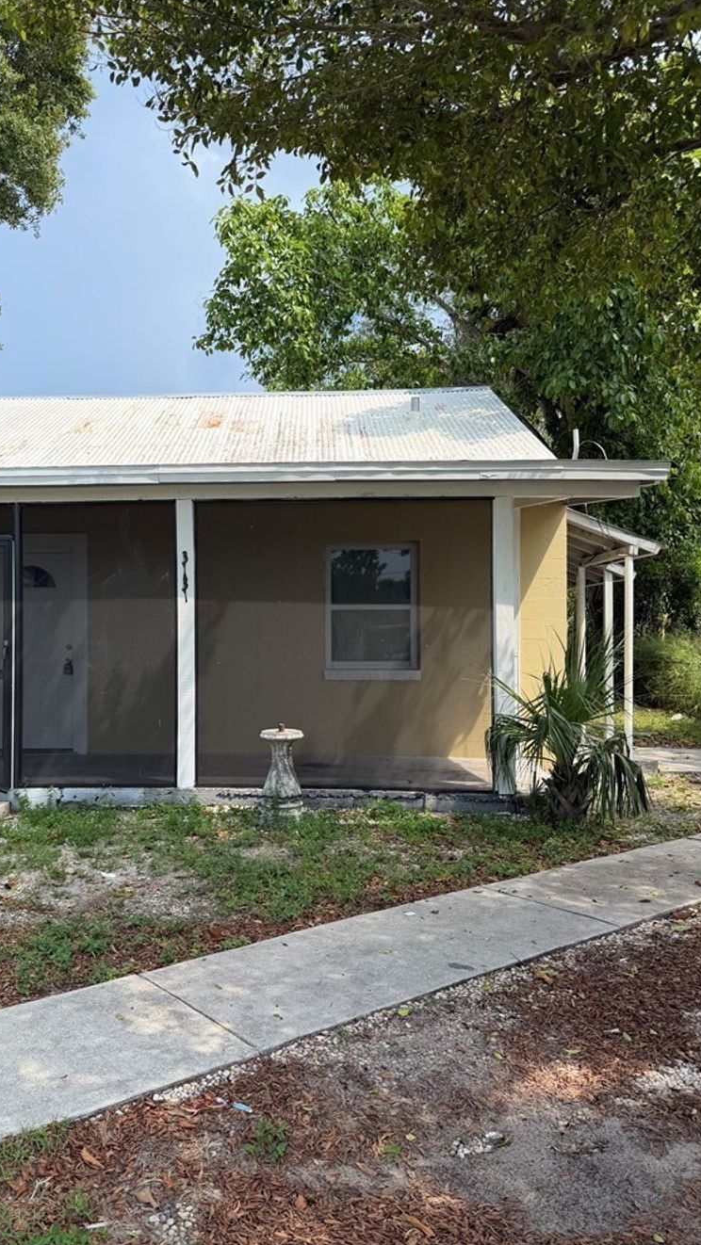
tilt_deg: +1.9
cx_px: 243
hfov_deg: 42.4
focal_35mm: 27
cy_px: 624
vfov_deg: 69.9
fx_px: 892
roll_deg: +0.6
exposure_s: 1/2370
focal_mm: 6.76
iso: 80
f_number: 1.78
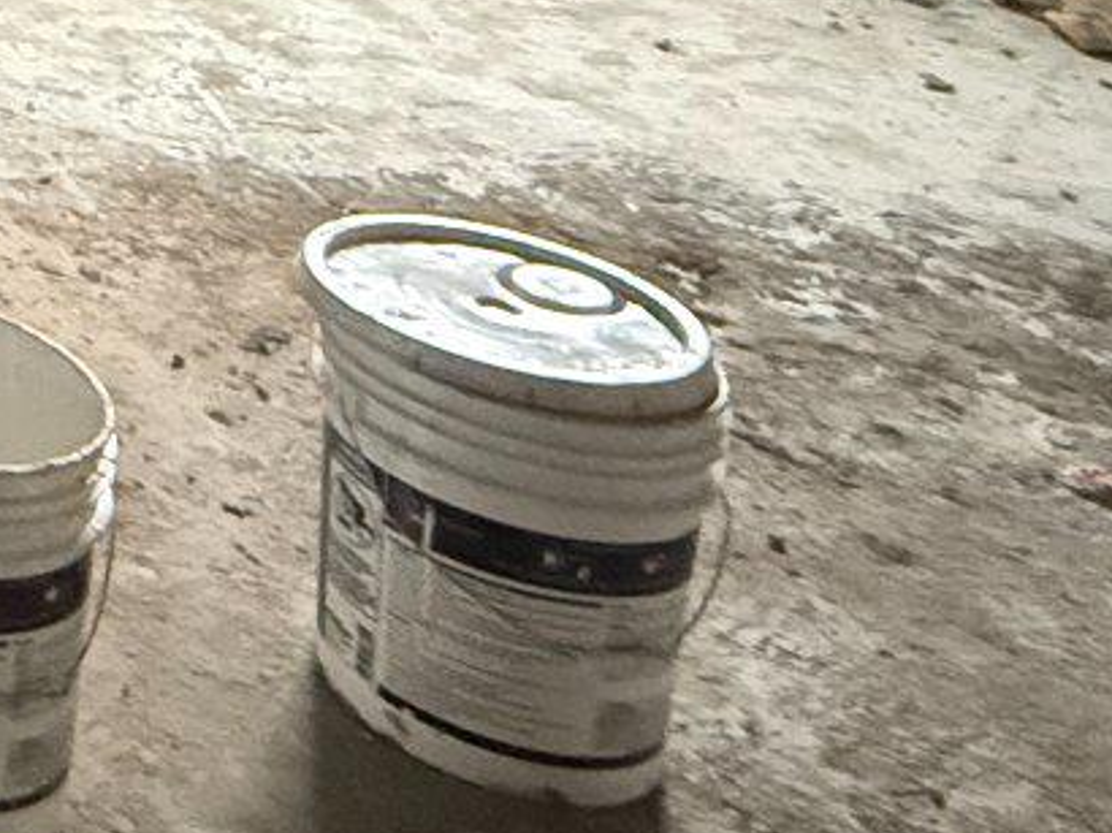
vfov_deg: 17.6
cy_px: -602
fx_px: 2247
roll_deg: +1.7
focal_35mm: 70
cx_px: -1117
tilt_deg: -6.7
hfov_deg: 18.3
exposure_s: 1/24
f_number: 2.2
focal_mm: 2.22
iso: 2500
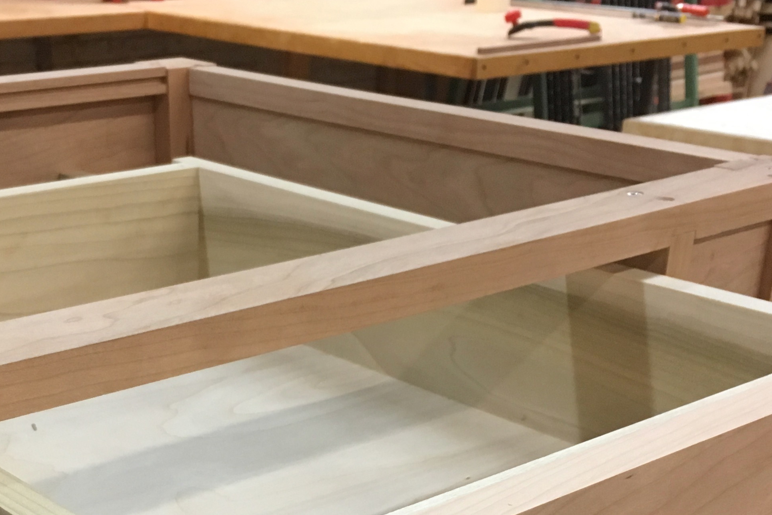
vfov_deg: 20.6
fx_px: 1351
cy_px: 567
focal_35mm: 63
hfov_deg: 31.6
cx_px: 241
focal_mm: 4.15
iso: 125
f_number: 2.2
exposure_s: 1/30
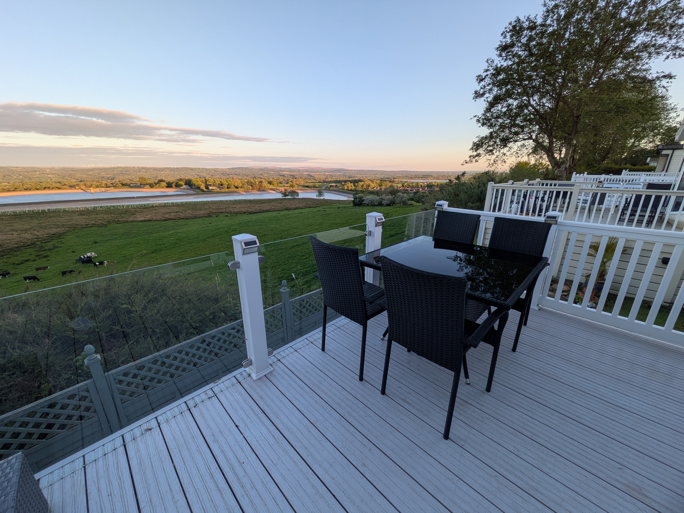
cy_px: 256
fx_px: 277
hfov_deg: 102.0
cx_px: 342
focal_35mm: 14
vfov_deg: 85.7
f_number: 2.2
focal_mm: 1.83
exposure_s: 1/281
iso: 49
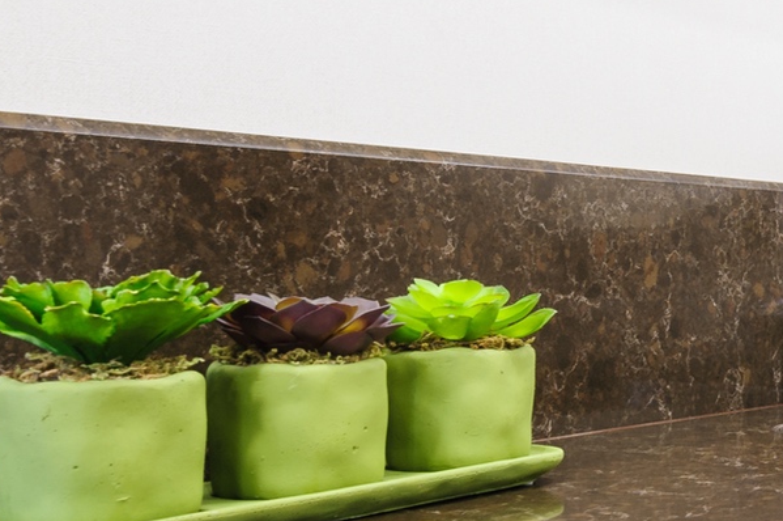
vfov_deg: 20.9
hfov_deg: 25.1
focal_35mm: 65
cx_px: 1114
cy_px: 287
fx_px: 1412
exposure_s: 2.5
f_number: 13
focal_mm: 19
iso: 200
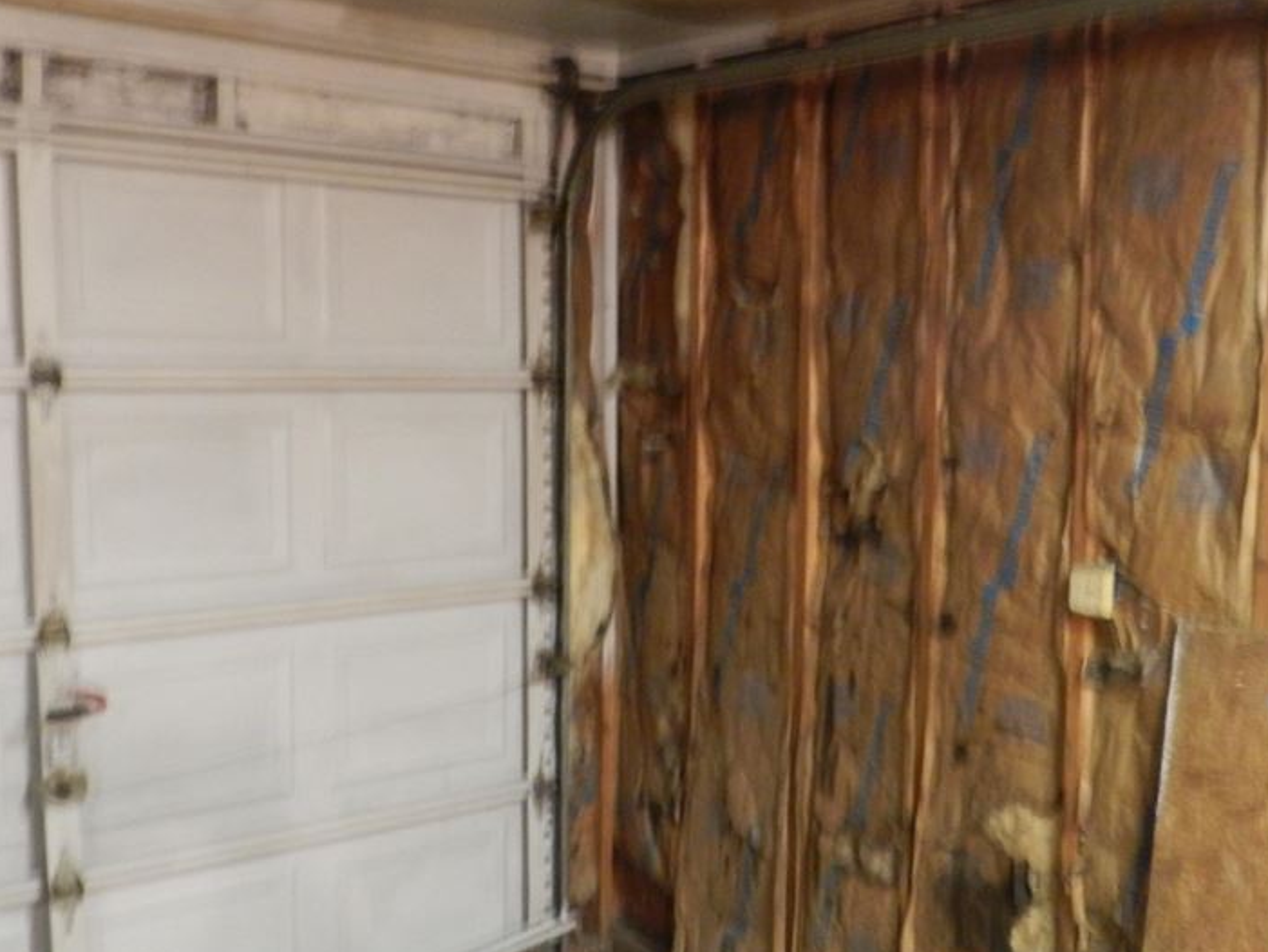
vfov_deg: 34.3
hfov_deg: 44.5
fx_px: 1539
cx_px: 772
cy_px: 512
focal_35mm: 42
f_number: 3.4
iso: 400
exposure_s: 1/3
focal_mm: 4
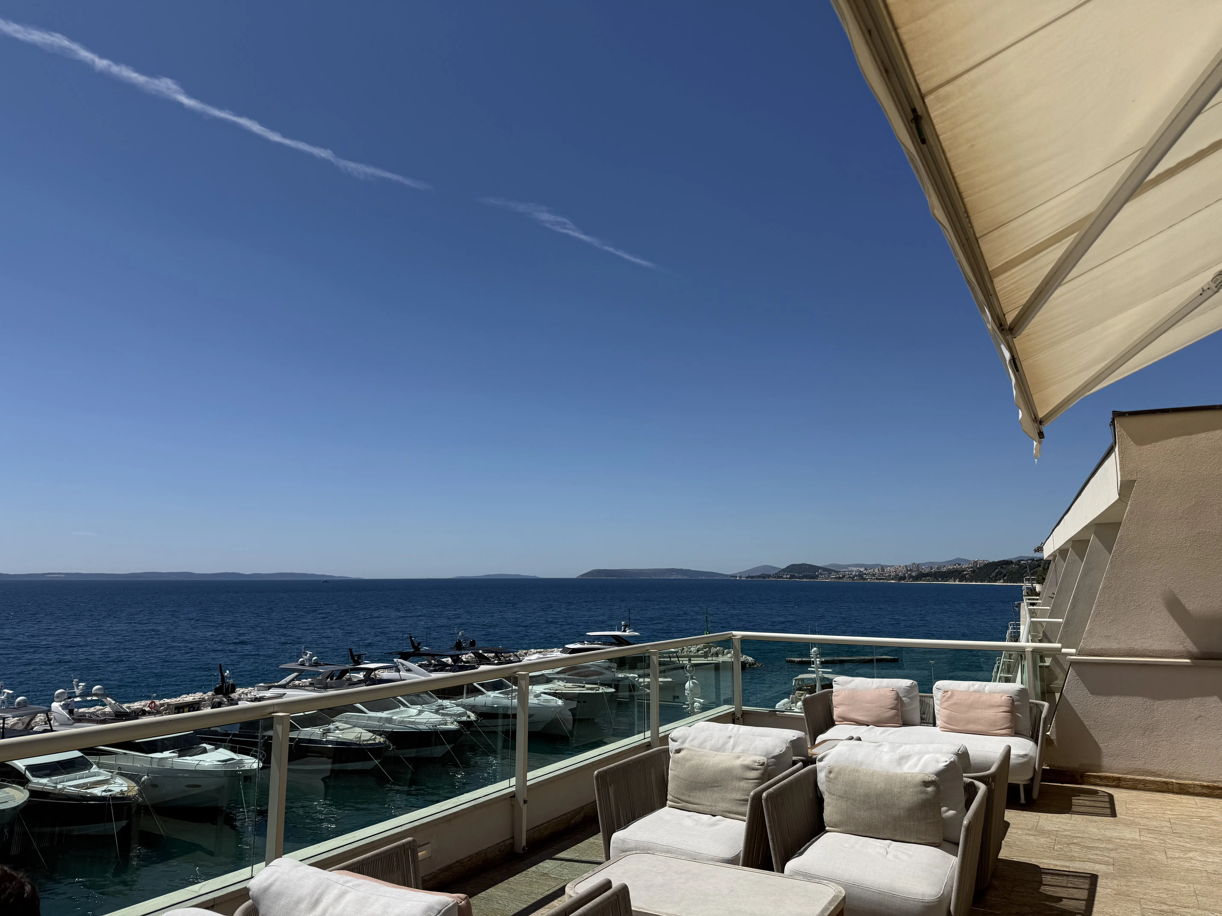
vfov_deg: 56.8
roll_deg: +0.6
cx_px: 611
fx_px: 847
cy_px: 458
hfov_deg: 71.6
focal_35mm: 24
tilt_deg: +9.0
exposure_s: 1/9091
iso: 80
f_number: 1.78
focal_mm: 6.76
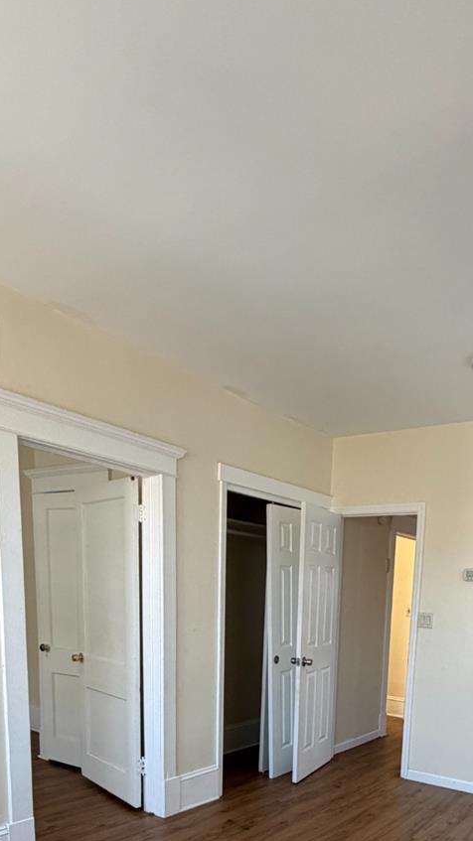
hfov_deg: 42.0
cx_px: 332
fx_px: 602
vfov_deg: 62.6
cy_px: 698
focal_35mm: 27
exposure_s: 1/121
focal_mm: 2.22
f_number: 2.2
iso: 160
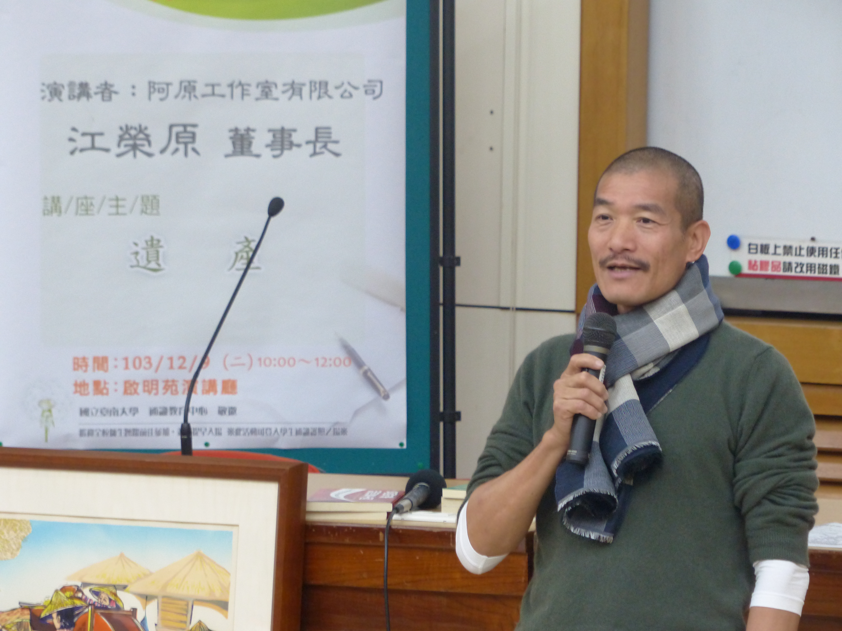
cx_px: 421
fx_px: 7370
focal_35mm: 303
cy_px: 316
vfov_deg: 4.9
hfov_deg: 6.5
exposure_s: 1/40
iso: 400
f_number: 2.8
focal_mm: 54.5
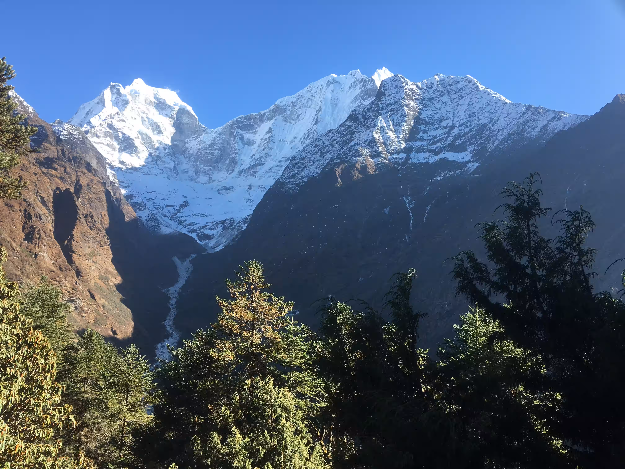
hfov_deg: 61.7
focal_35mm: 29
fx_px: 524
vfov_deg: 48.2
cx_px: 312
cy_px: 234
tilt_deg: +10.6
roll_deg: -3.7
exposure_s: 1/496
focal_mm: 4.15
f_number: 2.2
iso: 25
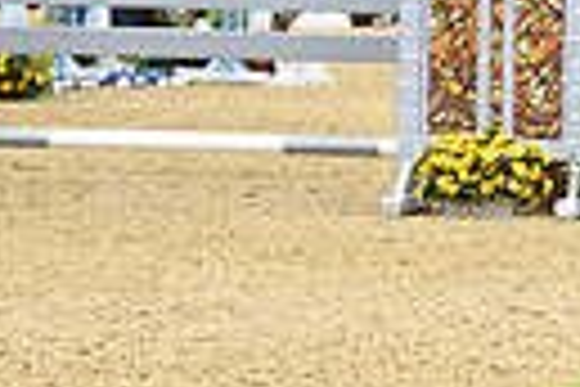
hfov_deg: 5.2
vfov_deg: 3.5
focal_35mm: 387
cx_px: 1286
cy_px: -202
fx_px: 6235
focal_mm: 86
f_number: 3.5
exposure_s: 1/800
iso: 5000
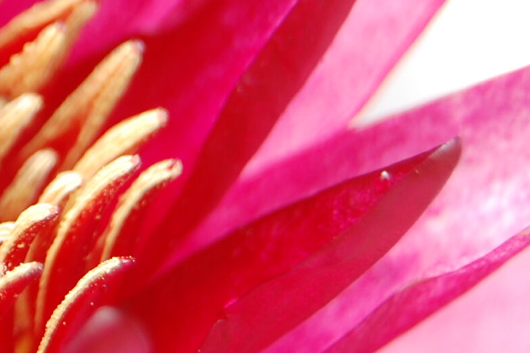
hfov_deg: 7.5
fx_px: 3982
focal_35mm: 271
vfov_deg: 5.1
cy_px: -63
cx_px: -230
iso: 250
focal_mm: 55
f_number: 5.6
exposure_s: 1/125
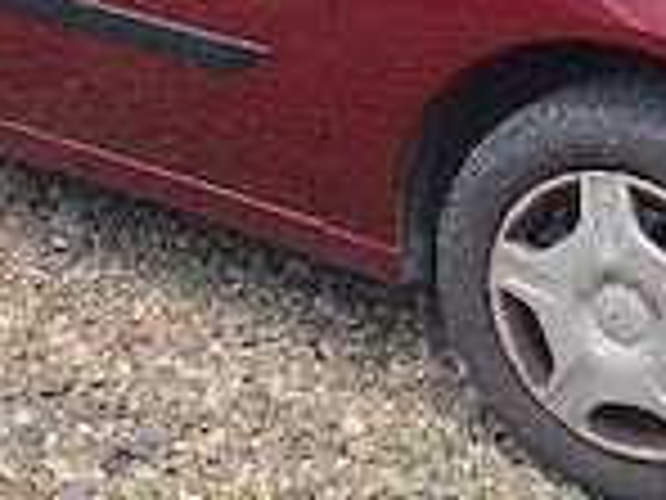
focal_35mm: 93
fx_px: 1789
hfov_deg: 21.1
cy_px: 72
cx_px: 333
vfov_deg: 15.7
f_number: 1.8
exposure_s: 1/2500
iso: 40
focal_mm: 5.54
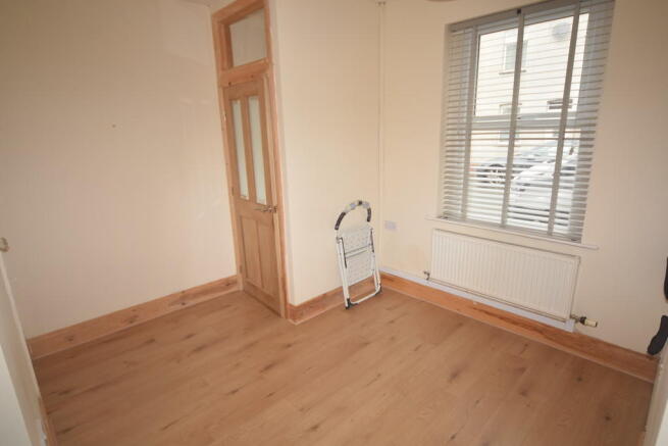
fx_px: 334
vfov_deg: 67.4
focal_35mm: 18
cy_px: 223
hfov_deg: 90.0
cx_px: 334
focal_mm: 12
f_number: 4.5
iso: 100
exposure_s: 1/60
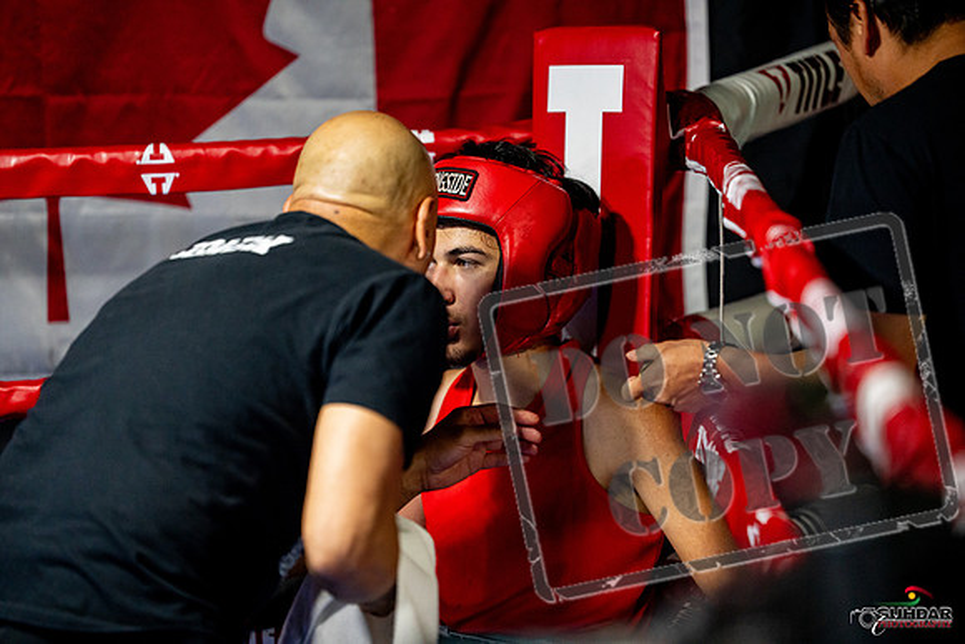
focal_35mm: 150
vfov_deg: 9.2
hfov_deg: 13.7
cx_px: 482
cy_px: 322
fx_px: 4022
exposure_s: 1/800
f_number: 2
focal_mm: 150
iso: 4000
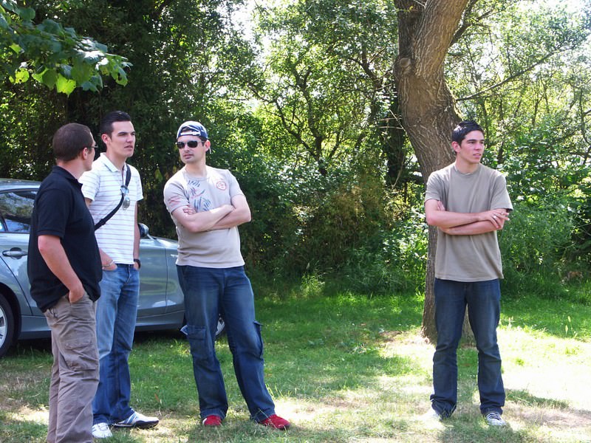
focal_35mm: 96
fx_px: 1639
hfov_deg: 20.4
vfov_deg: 15.4
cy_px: 222
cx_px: 296
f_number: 5
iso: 100
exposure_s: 1/100
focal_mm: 24.55
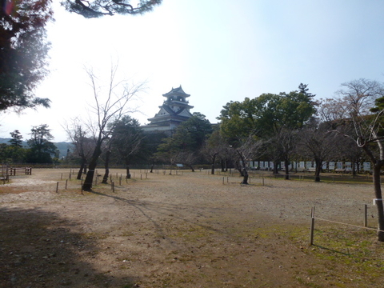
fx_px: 266
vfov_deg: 56.8
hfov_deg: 71.6
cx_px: 192
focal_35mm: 24
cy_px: 144
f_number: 3.3
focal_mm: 4.3
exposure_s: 1/1600
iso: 100
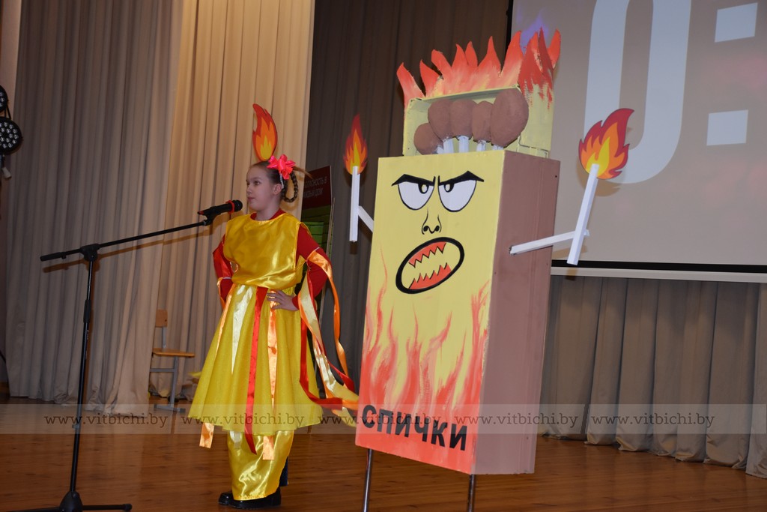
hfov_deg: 37.8
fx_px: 1119
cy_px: 256
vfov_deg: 25.8
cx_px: 384
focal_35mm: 52
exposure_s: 1/125
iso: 800
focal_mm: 35
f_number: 4.2
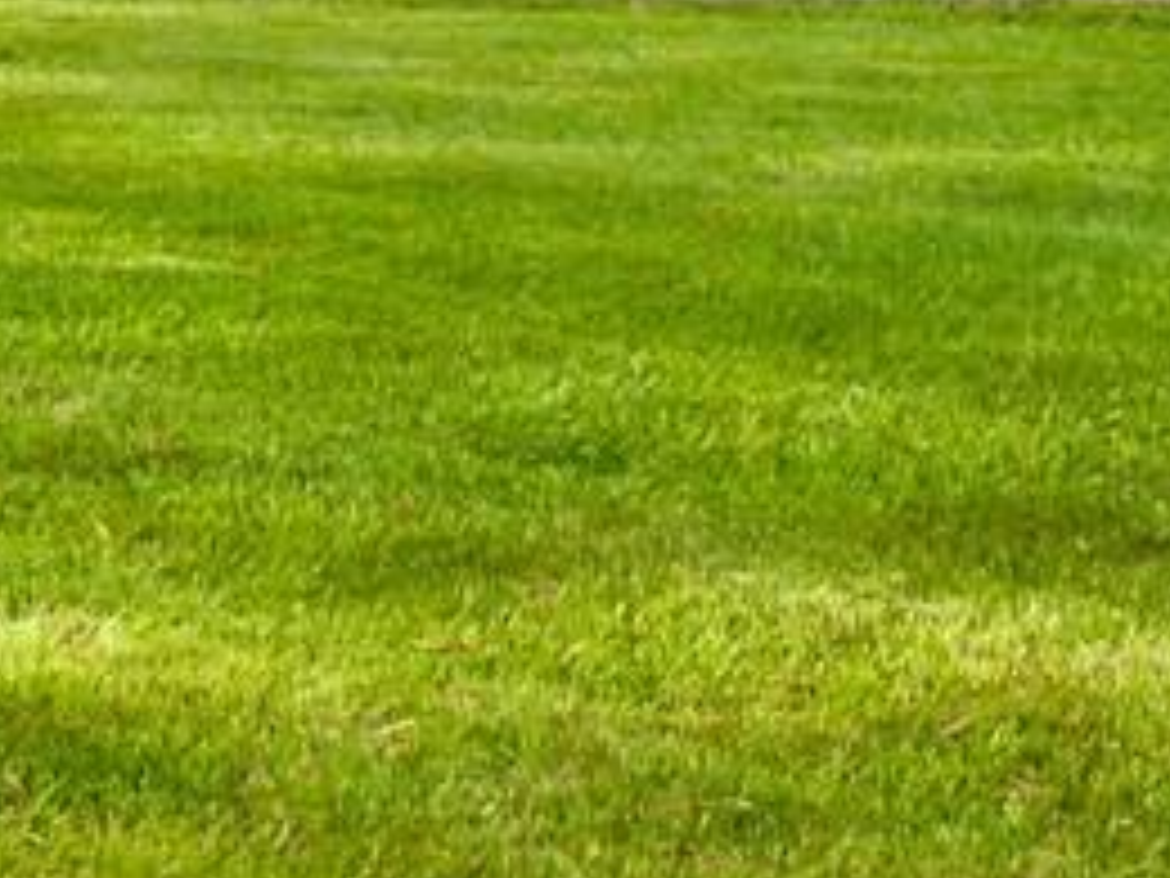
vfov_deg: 10.3
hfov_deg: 14.3
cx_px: 486
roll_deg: -1.7
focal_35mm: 138
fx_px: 4664
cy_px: -513
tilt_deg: +3.9
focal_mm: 6.76
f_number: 1.78
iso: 100
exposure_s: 1/6024
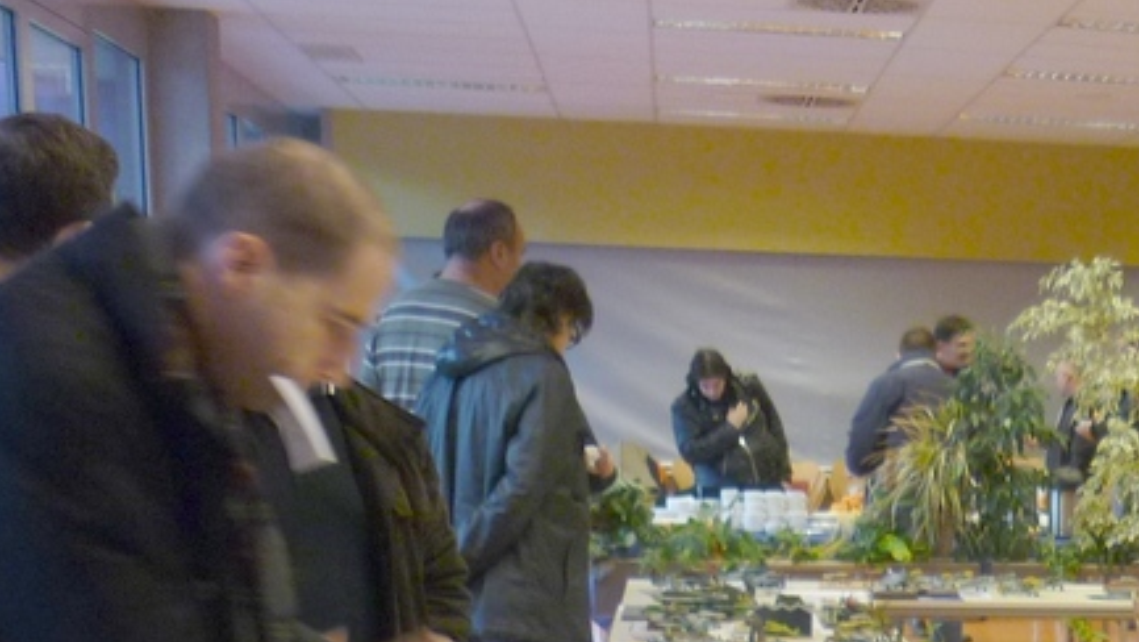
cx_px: 1323
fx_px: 2568
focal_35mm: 85
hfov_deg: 23.2
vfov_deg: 13.4
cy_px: 984
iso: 125
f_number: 2.8
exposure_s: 1/30
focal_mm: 5.5
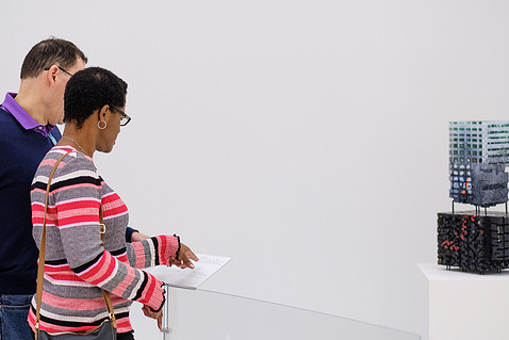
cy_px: 170
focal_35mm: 102
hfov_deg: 20.0
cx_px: 232
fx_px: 1443
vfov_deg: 13.4
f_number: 1.6
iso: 200
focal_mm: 56
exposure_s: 1/100
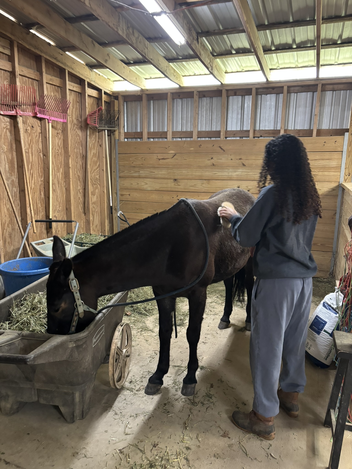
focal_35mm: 26
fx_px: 353
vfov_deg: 67.3
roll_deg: -1.7
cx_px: 176
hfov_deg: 53.1
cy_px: 234
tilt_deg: -9.9
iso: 500
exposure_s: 1/31
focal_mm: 5.96
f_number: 1.6
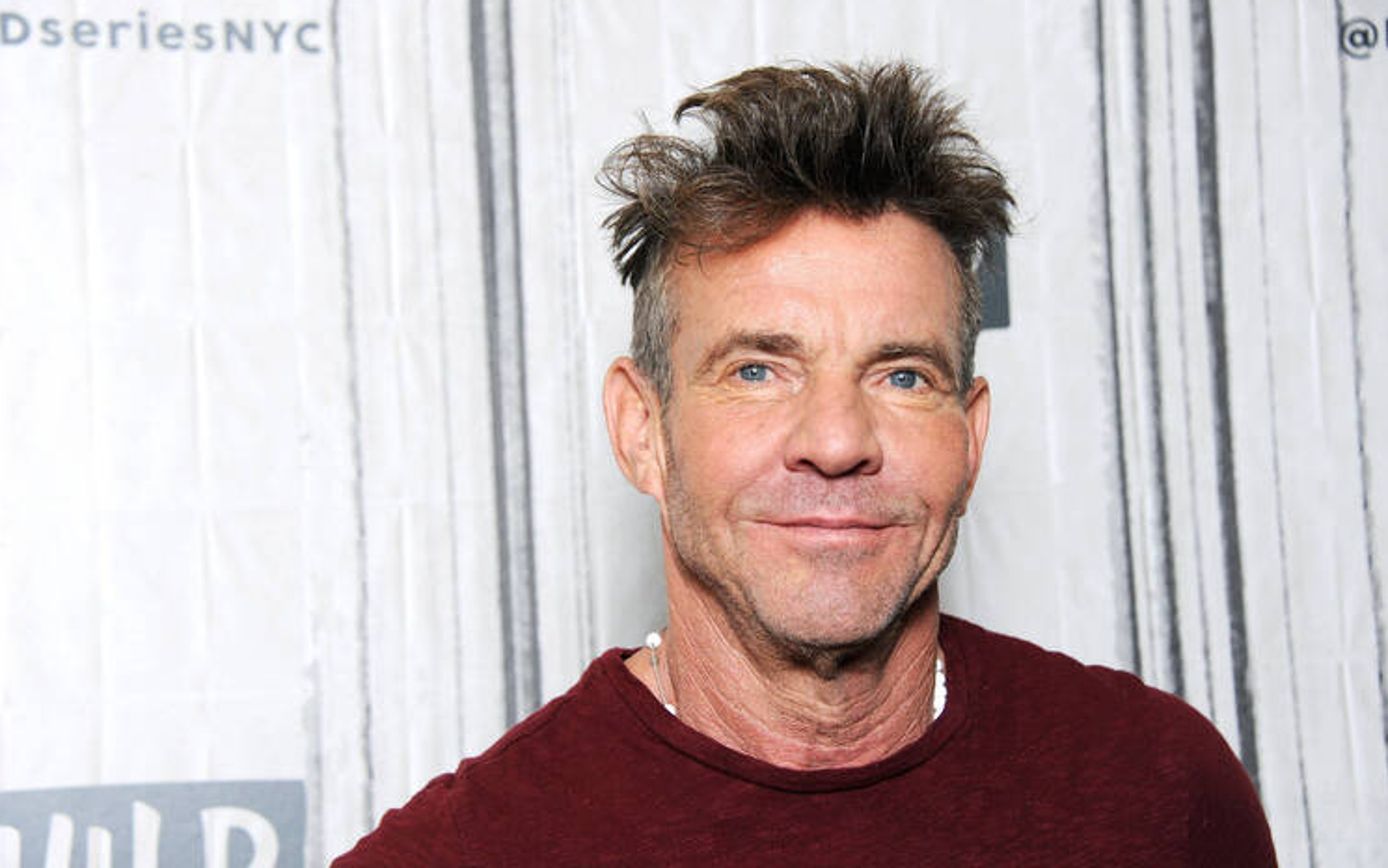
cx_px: 693
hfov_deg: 22.6
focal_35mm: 92
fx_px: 3481
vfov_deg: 14.2
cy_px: 453
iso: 1000
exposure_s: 1/160
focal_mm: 90
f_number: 7.1
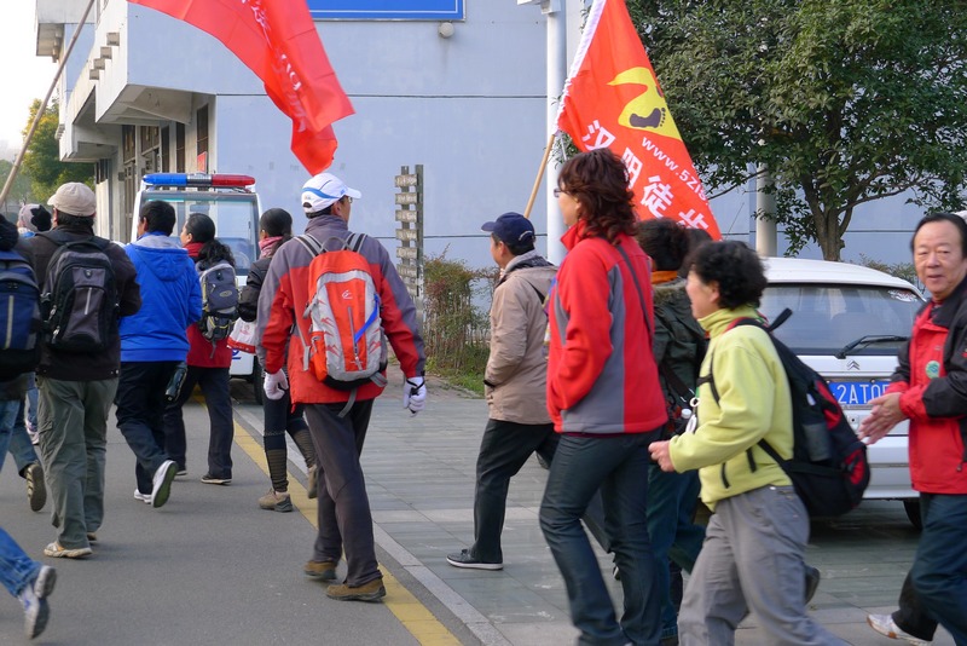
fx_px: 1881
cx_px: 484
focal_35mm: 70
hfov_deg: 28.8
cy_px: 323
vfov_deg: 19.5
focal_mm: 14.9
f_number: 3
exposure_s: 1/200
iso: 100
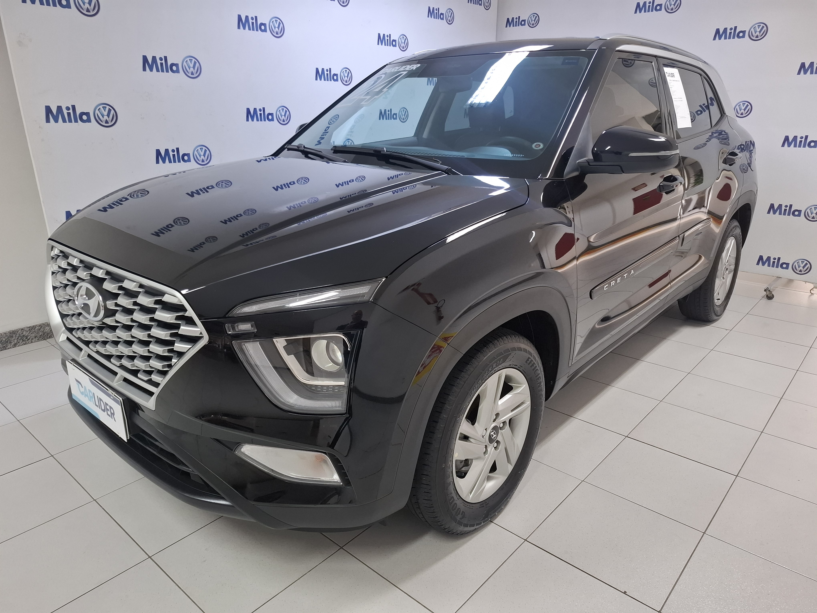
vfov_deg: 58.9
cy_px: 306
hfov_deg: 73.9
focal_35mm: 23
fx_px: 543
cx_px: 408
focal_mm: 5.54
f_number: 1.8
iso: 320
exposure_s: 1/60
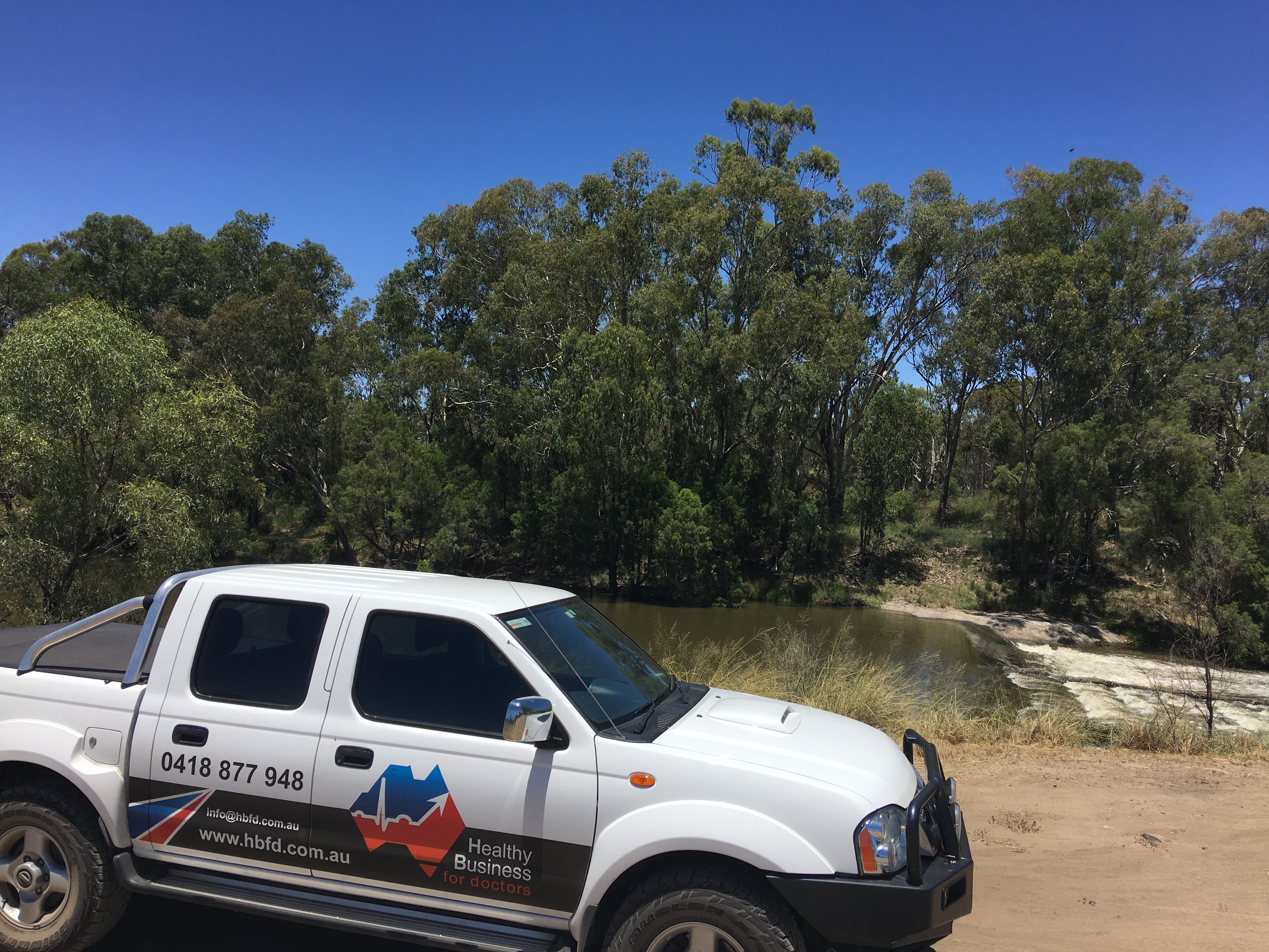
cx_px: 634
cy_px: 476
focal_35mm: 29
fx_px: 1063
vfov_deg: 48.2
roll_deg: -2.1
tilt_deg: +1.3
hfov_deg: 61.7
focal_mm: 4.15
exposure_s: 1/2564
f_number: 2.2
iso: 25
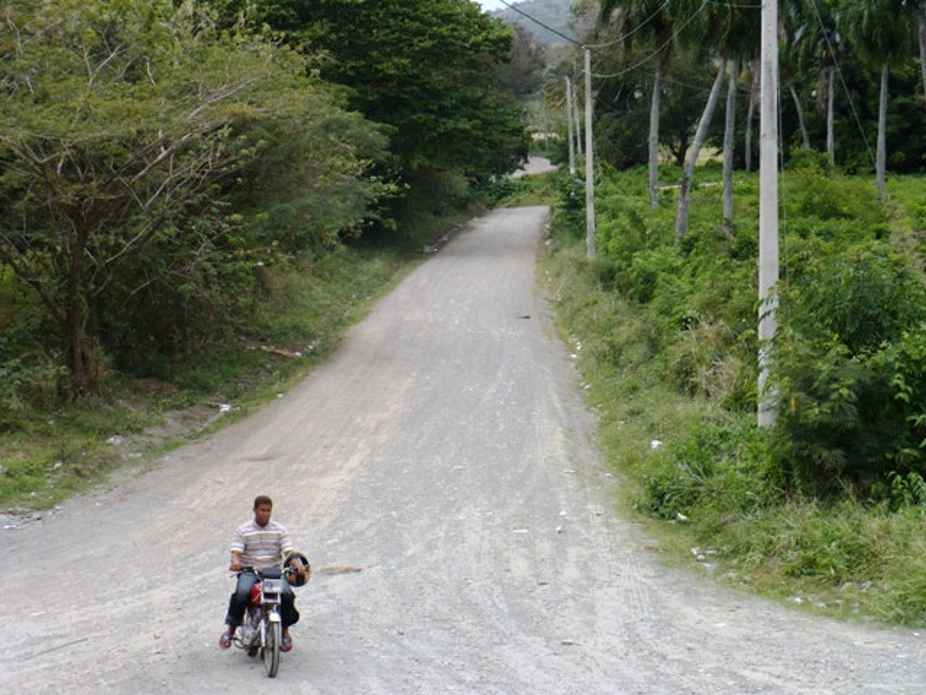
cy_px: 348
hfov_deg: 25.0
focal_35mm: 78
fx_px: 2087
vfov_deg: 18.9
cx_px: 463
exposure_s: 1/800
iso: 100
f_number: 3.3
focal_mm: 12.9
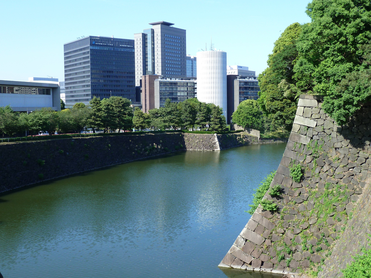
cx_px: 186
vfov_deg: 34.3
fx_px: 450
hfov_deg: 44.8
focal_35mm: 42
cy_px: 139
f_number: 4
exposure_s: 1/250
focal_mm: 6.9
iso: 80
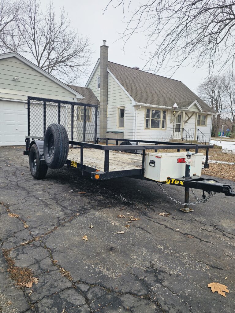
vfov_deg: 73.9
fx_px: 208
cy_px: 156
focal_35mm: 23
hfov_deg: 58.9
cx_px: 118
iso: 10
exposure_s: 1/327
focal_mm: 6.3
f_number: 1.7
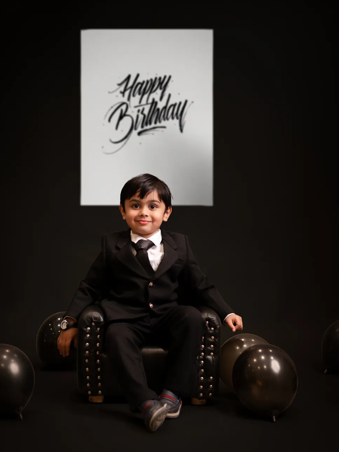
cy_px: 234
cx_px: 159
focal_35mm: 60
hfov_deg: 24.4
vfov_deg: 32.2
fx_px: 783
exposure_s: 1/320
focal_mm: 50
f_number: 1.8
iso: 400
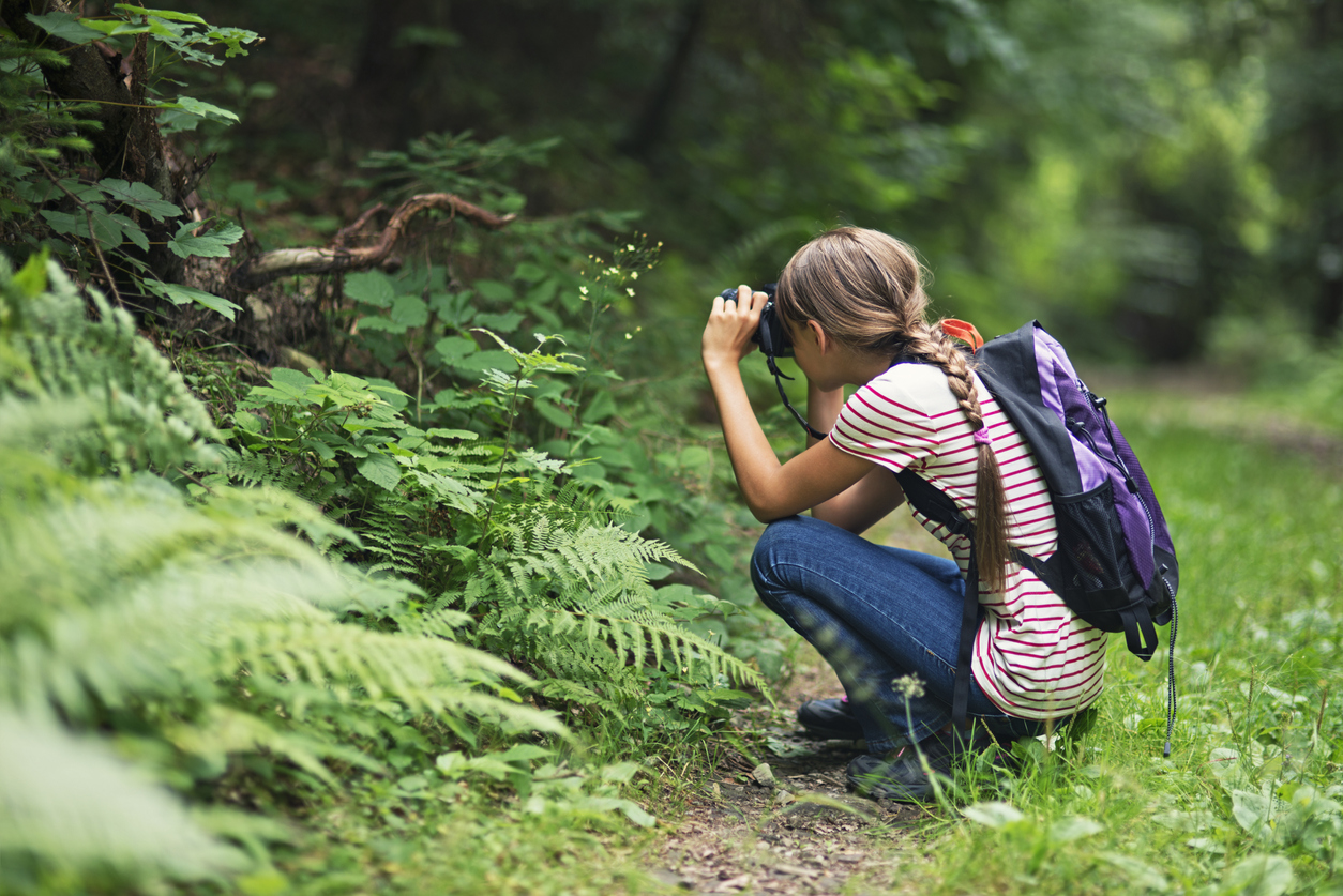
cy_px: 448
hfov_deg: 23.9
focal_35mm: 85
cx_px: 672
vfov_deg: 16.1
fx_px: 3172
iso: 140
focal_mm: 85
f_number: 1.4
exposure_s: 1/320
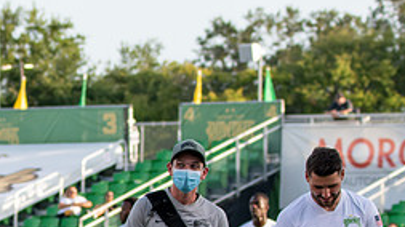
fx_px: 4250
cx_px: -54
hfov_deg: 5.4
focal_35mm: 396
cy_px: 277
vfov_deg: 3.1
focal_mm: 110
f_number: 5.6
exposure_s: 1/500
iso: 400
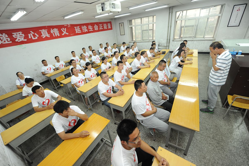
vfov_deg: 81.2
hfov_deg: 104.3
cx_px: 124
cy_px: 83
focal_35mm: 14
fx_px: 97
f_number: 3.5
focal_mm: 14
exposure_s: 1/160
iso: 1600
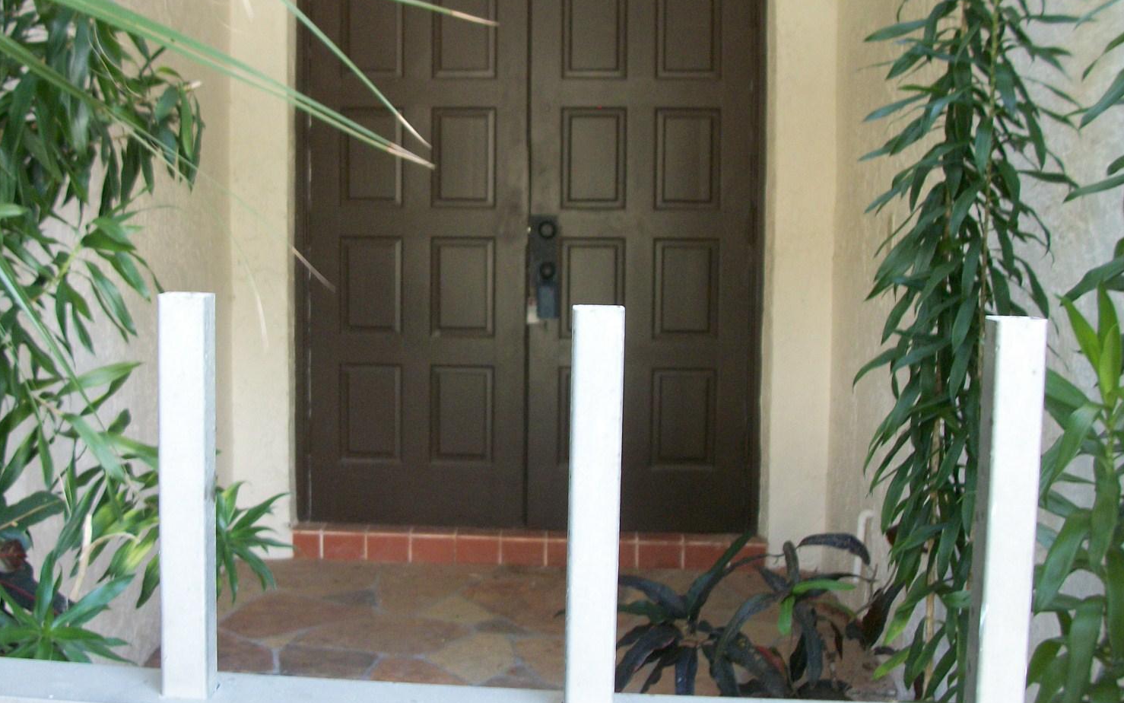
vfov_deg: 27.4
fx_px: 1440
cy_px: 298
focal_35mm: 47
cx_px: 407
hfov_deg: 42.3
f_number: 2.9
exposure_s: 1/30
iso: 118
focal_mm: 5.7
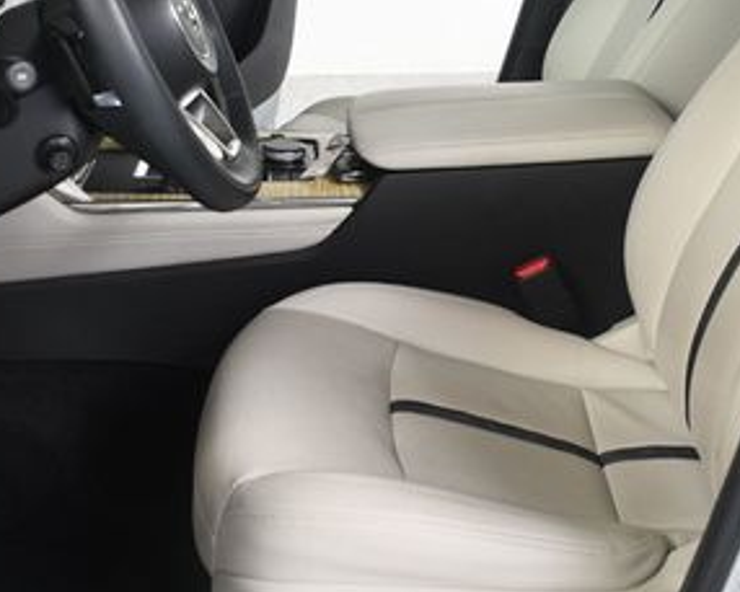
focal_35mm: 63
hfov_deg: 29.9
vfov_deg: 24.2
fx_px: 1380
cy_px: 217
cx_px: 461
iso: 100
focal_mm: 20
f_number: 5
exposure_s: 1/160
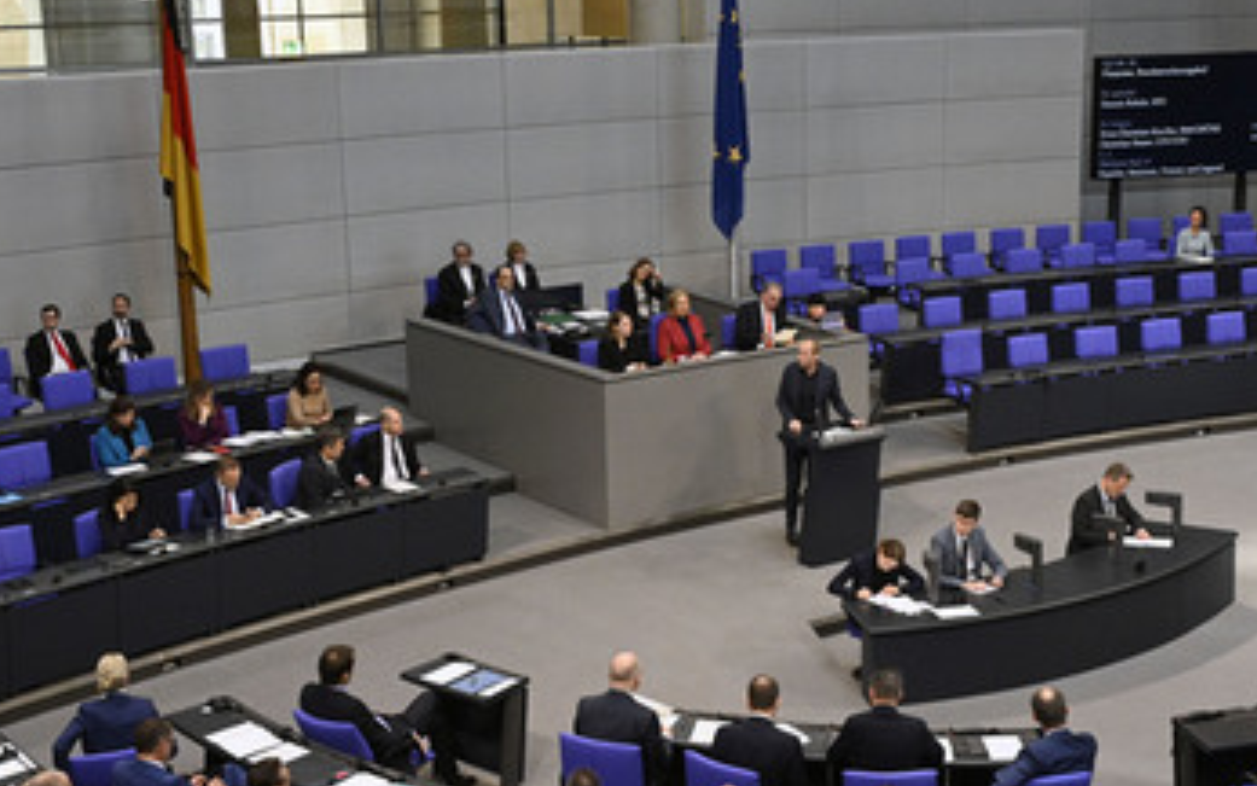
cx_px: 672
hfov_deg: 41.0
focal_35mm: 49
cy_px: 377
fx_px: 1679
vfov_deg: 26.3
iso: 8000
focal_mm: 37
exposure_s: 1/250
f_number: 6.3
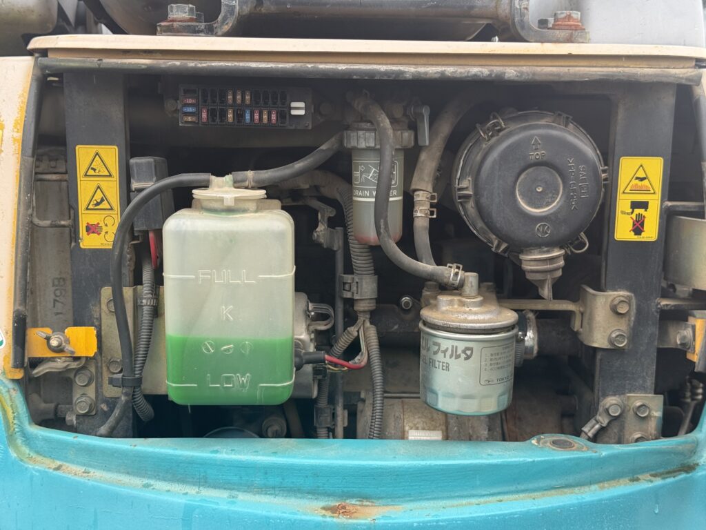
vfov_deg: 30.3
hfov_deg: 39.7
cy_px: 265
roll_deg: -1.6
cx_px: 353
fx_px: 979
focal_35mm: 48
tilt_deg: -6.8
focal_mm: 6.76
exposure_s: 1/719
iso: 80
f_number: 1.78
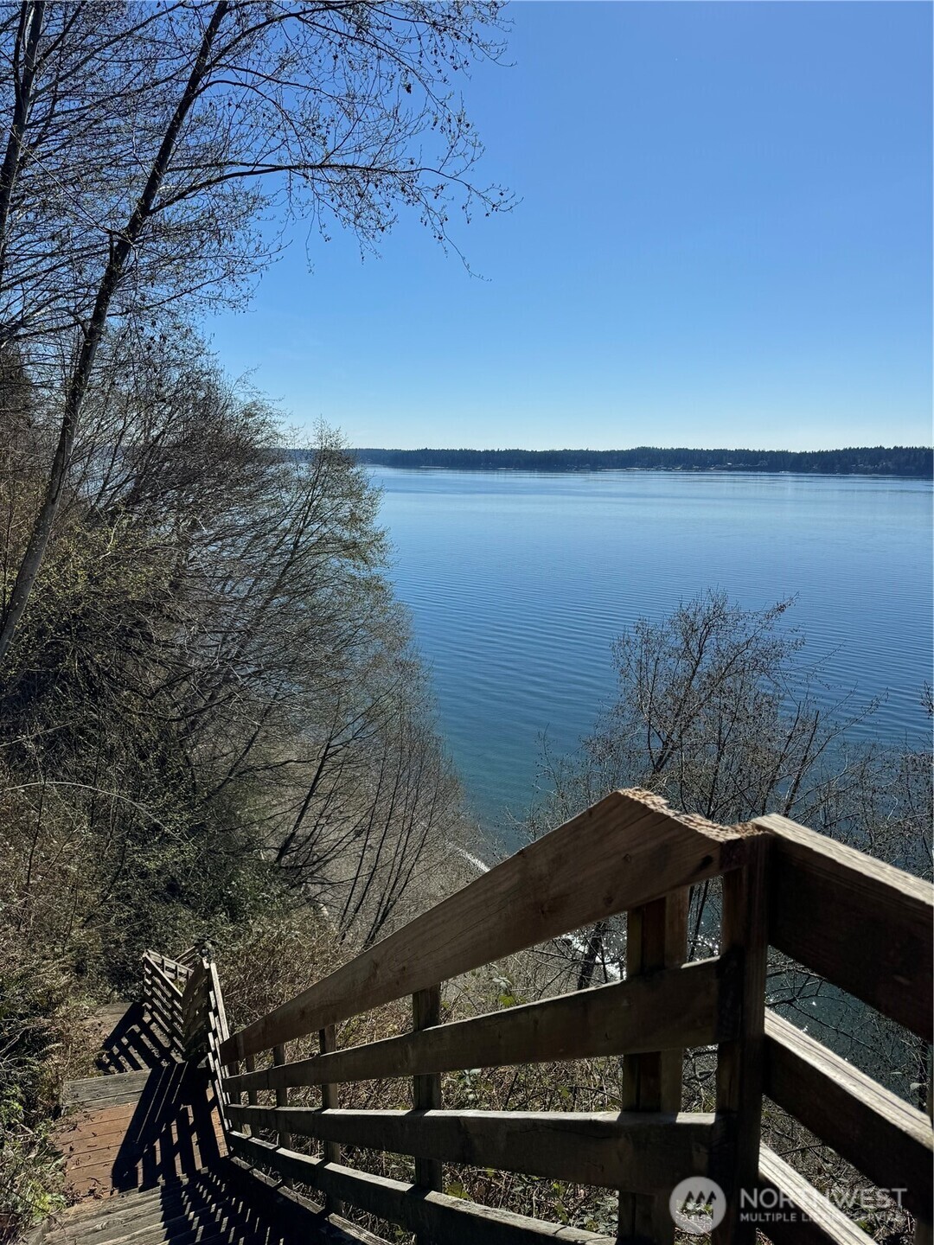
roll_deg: -1.3
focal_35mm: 24
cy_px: 622
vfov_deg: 71.6
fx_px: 863
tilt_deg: -10.5
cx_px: 467
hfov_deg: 56.8
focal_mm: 6.86
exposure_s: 1/7937
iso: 80
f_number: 1.78
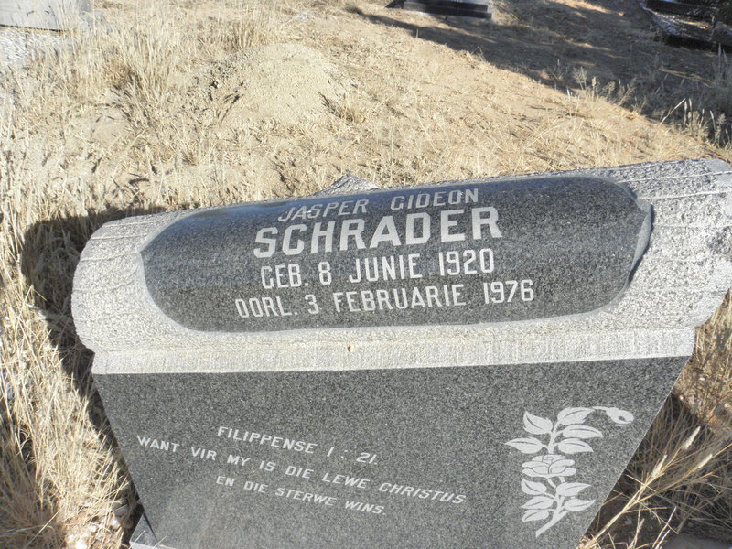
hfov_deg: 67.3
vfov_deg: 53.1
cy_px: 274
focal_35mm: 26
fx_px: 550
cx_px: 366
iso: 200
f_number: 6.3
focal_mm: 4.6
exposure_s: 1/500
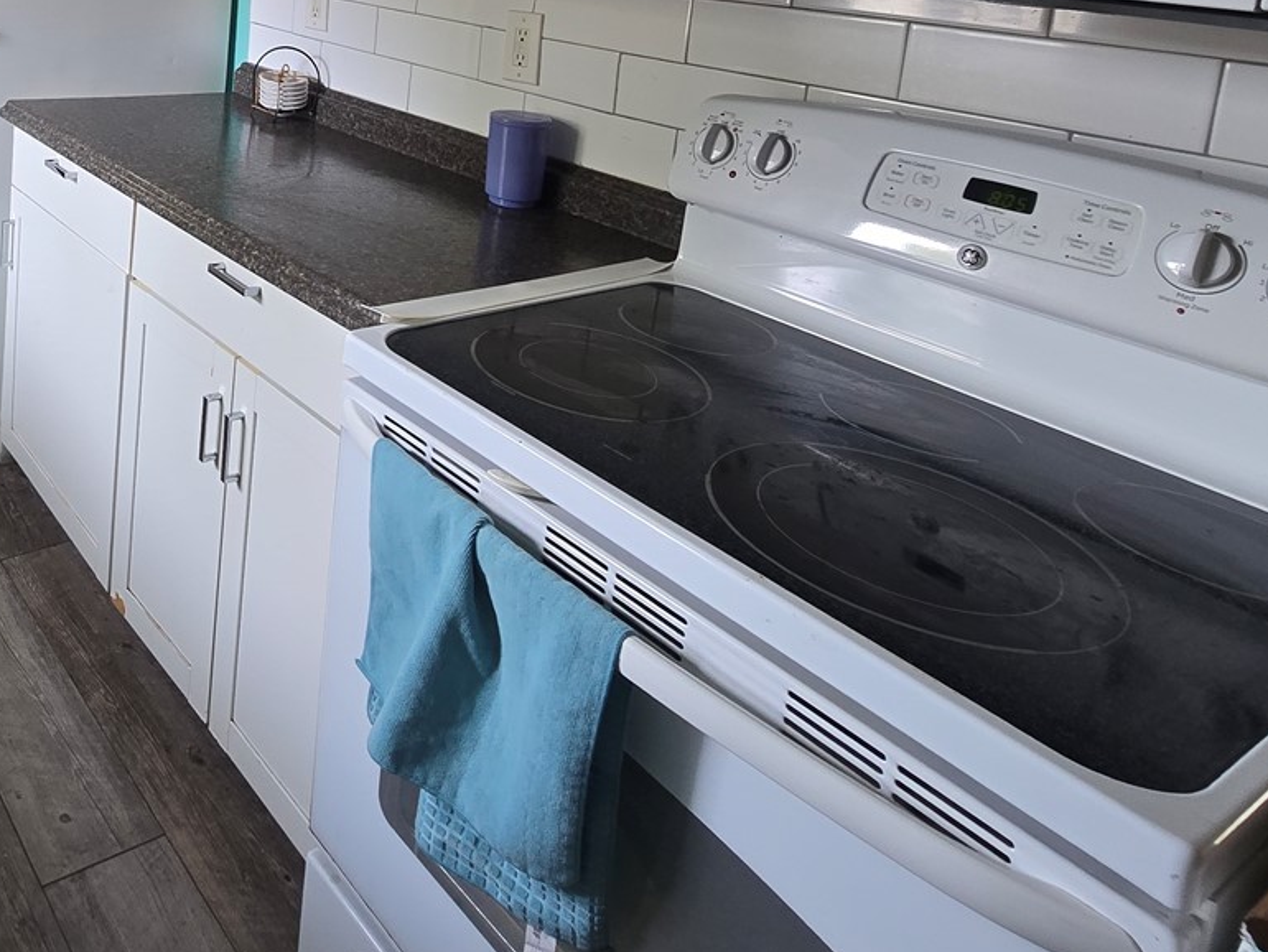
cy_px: 51
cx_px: 186
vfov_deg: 45.3
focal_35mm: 27
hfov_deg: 58.2
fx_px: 989
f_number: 2.2
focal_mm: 2.2
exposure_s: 1/60
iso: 125
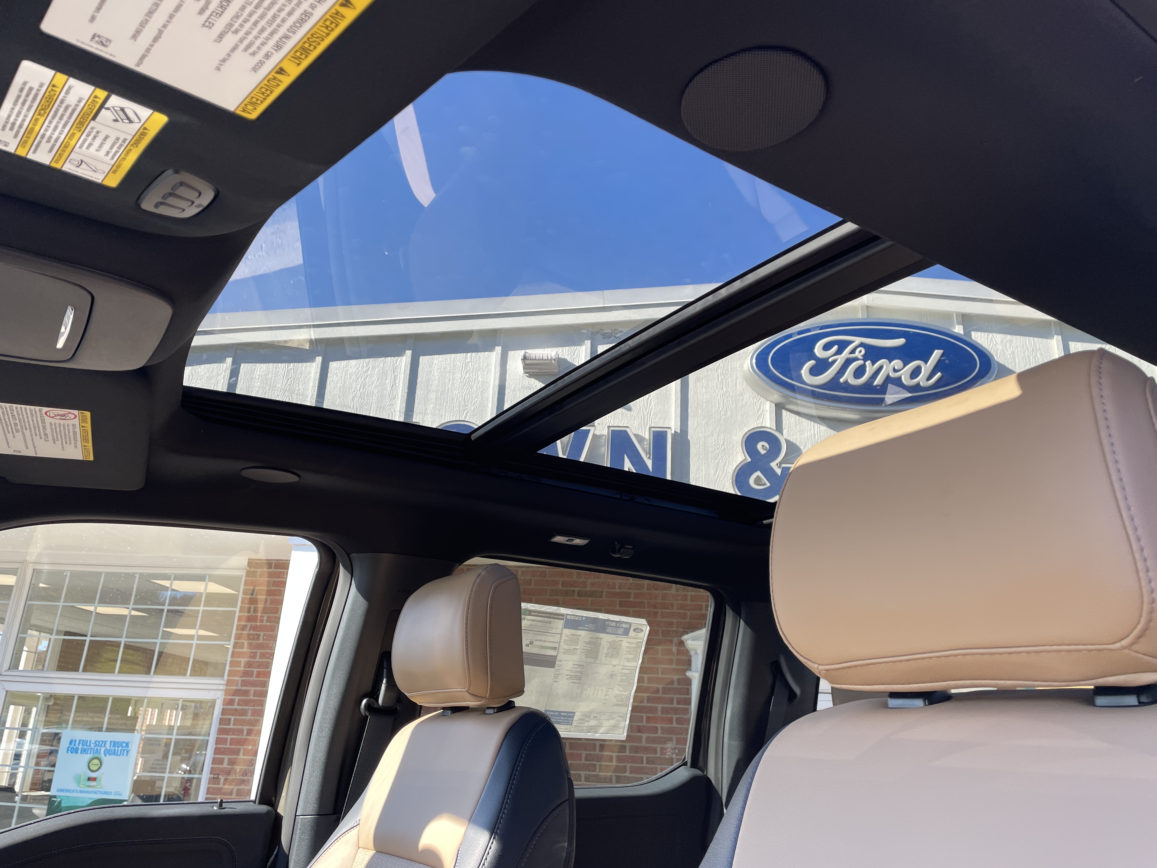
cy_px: 434
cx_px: 578
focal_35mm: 26
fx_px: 869
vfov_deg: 53.1
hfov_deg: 67.3
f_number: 1.6
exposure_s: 1/231
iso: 32
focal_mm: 4.2
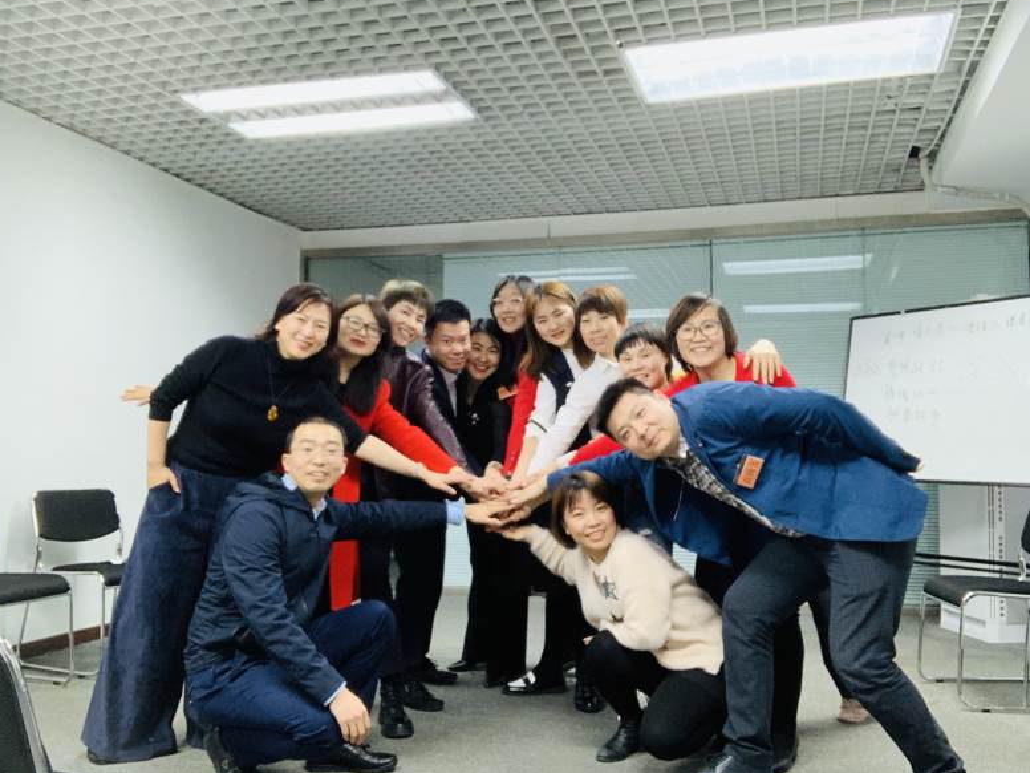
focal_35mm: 33
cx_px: 520
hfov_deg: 55.4
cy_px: 379
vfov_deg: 42.9
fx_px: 982
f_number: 2.2
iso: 320
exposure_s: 1/47
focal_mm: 2.87
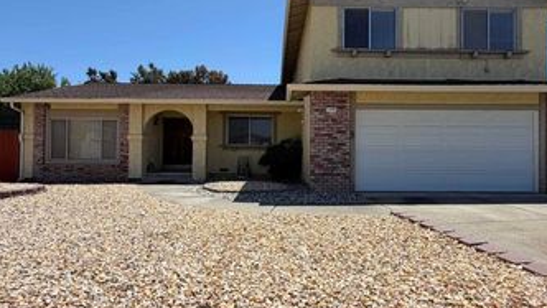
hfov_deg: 78.7
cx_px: 278
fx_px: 334
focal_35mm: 23
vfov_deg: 49.6
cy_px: 157
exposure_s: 1/1105
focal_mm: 2.22
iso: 20
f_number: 2.2
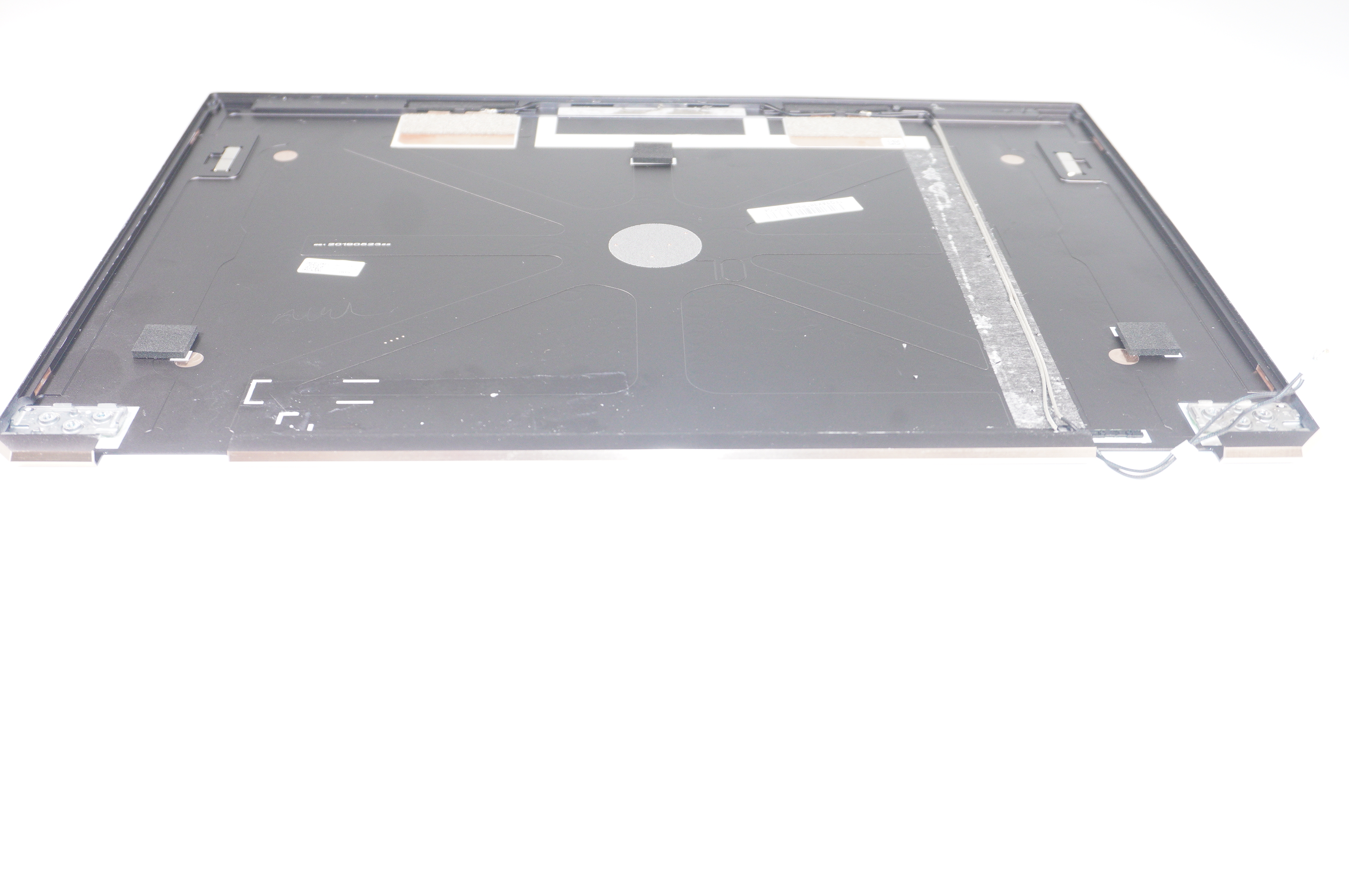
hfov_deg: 55.1
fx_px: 1292
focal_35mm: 34
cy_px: 448
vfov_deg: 38.3
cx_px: 674
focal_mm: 23
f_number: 5
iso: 800
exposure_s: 1/160
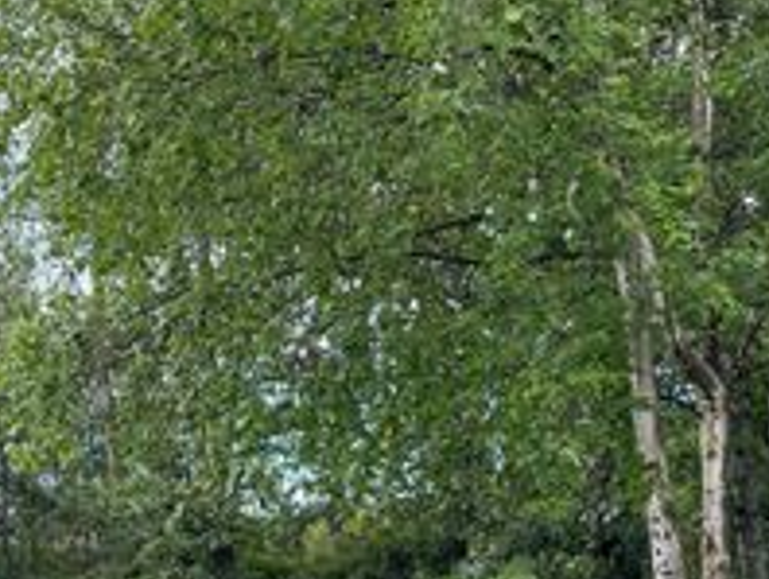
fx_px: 1401
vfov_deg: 21.5
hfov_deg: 29.2
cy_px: 713
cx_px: 47
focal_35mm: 63
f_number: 1.6
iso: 32
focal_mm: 5.1
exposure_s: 1/855
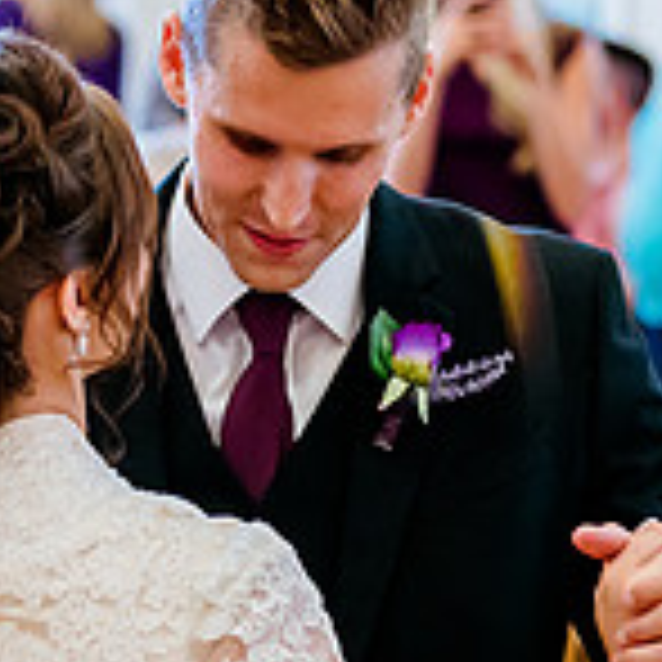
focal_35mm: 235
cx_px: 356
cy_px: 455
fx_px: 5085
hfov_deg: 7.4
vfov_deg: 7.4
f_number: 2.8
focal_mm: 70
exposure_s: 1/500
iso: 2000
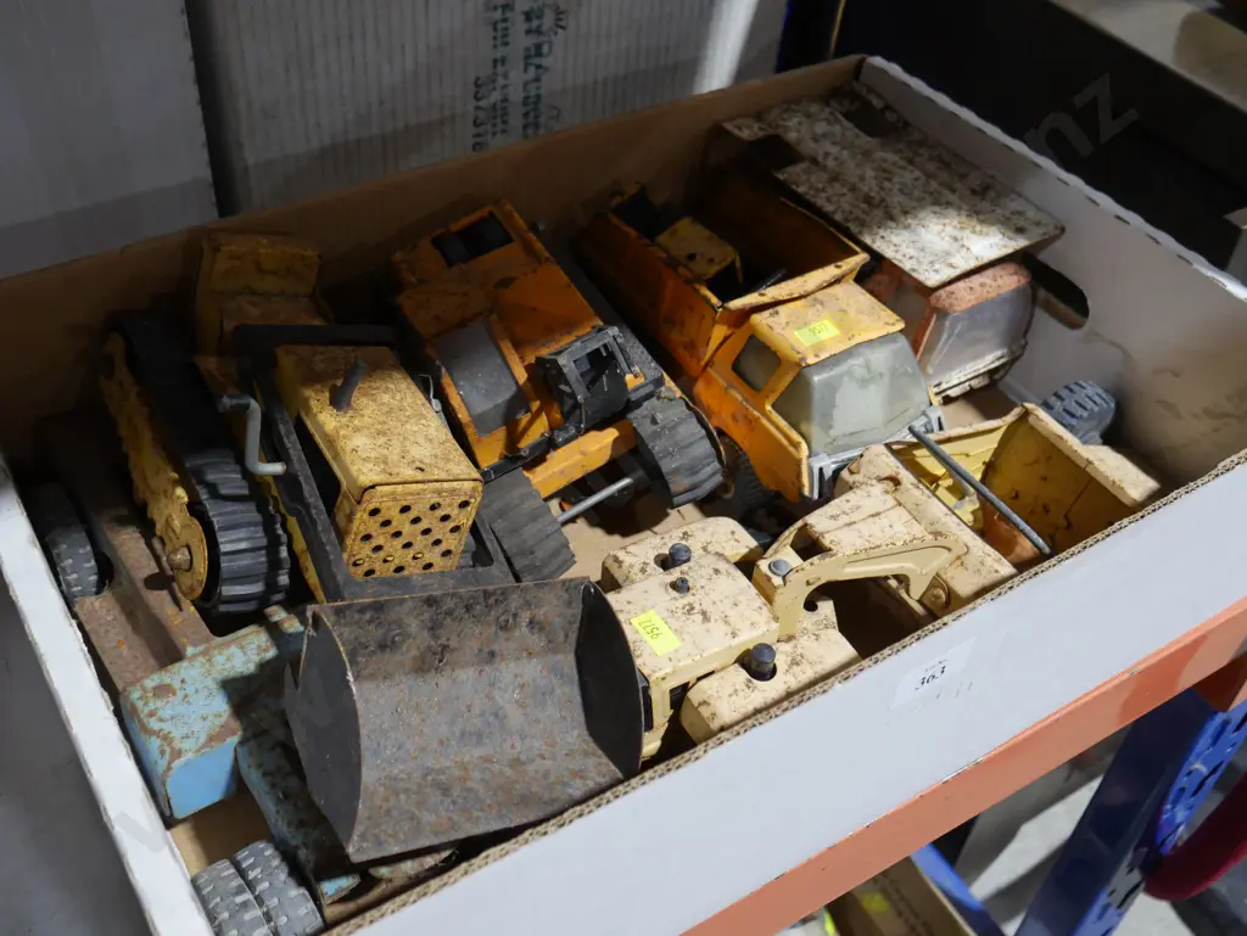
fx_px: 1370
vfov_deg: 37.8
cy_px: 468
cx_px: 624
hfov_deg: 49.0
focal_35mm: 38
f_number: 4.1
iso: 800
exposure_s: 1/60
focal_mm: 19
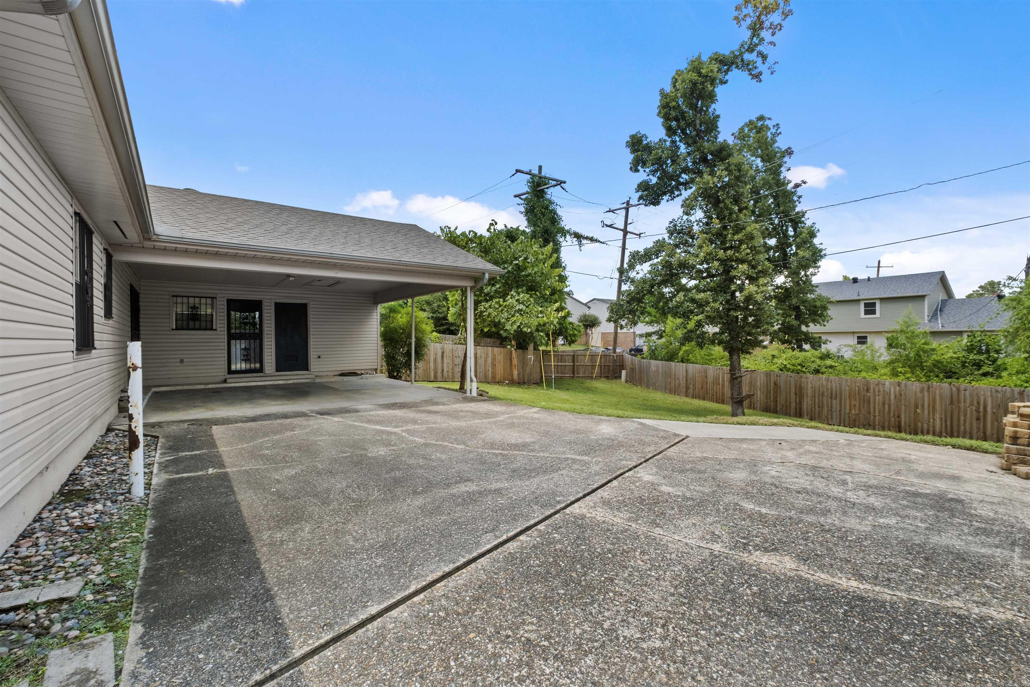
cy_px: 344
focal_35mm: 15
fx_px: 429
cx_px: 515
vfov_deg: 77.3
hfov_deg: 100.4
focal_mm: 10
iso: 250
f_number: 9
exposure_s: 1/80
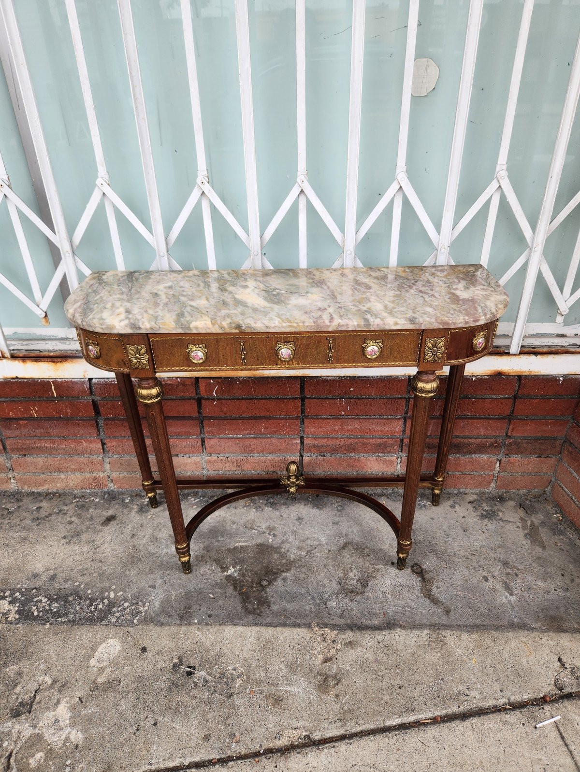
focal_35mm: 23
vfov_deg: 73.9
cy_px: 386
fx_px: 514
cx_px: 290
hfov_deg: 58.9
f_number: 1.8
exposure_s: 1/288
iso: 20
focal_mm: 5.4
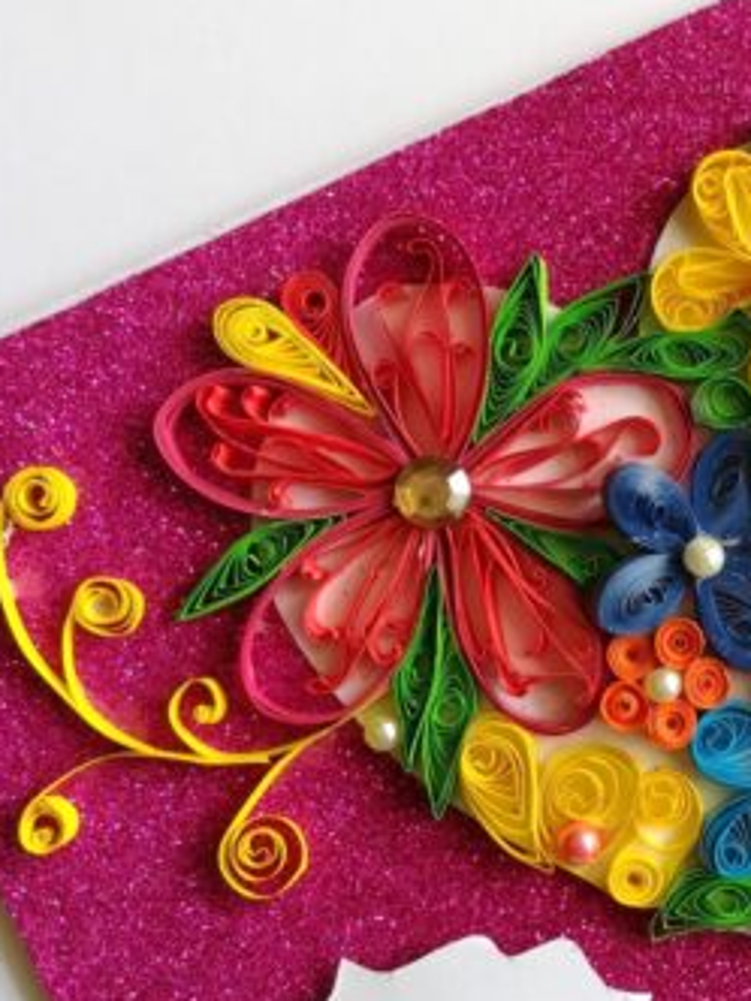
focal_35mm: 47
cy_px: 582
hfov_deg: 29.5
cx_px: 691
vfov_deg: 40.3
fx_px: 1360
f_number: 2.2
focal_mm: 3.83
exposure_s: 1/40
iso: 64
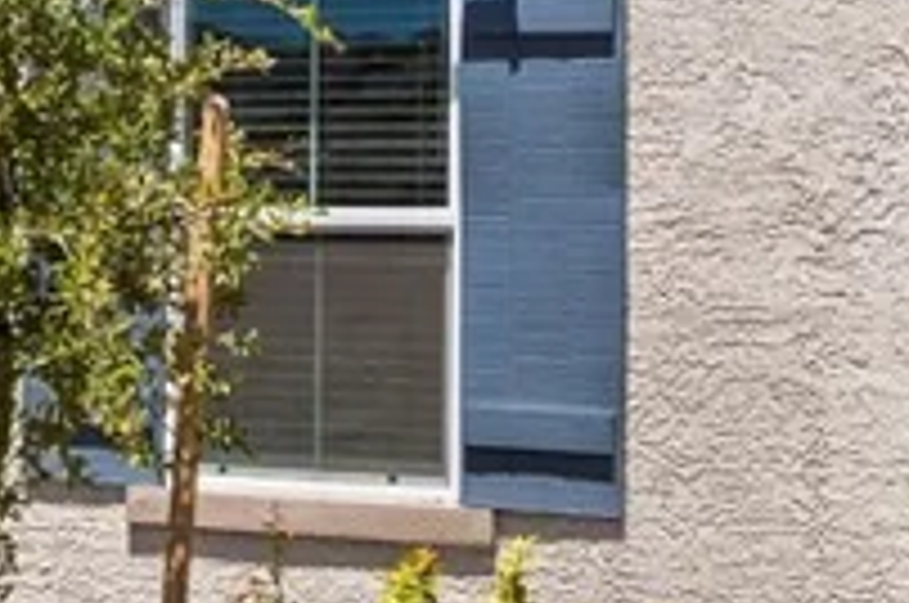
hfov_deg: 15.5
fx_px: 3202
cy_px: -45
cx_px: -225
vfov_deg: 10.6
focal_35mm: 127
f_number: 8
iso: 500
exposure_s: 1/8000
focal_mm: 17
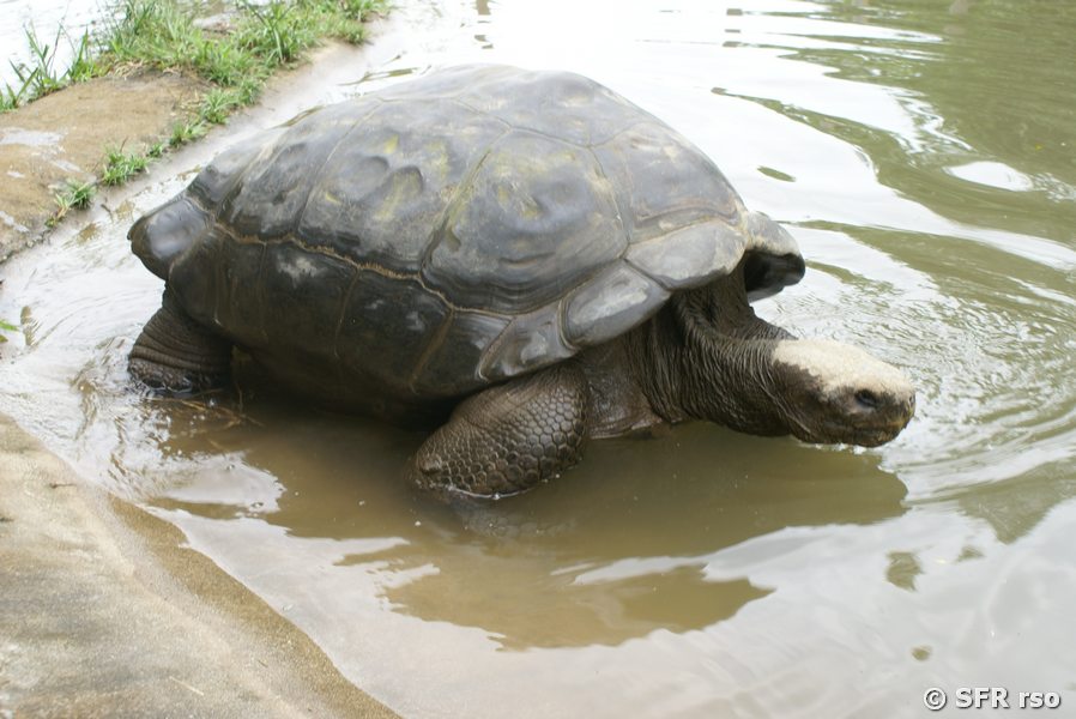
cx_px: 538
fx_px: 1570
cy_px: 360
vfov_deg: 25.8
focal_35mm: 52
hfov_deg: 37.8
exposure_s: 1/80
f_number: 6.3
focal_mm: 35
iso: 100
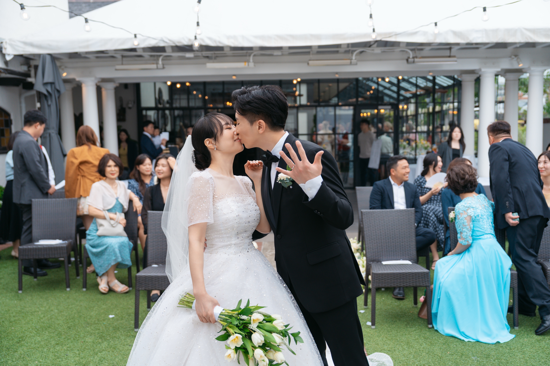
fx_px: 519
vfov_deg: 38.9
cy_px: 183
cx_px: 275
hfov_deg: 55.8
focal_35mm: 34
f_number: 2.8
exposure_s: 1/1600
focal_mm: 34
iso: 200
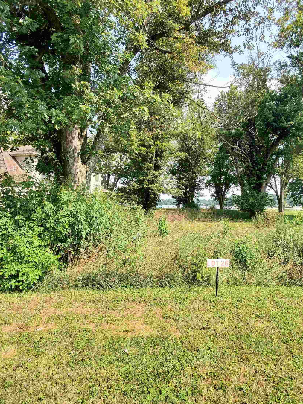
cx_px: 174
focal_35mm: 18
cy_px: 195
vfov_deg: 87.7
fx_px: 210
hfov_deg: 71.2
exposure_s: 1/379
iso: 50
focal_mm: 1.8
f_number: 2.2
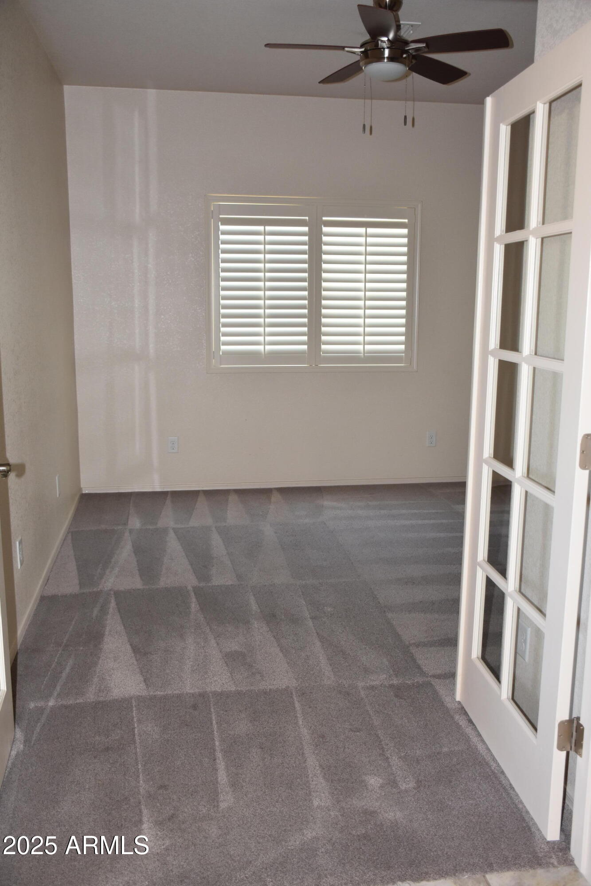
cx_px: 296
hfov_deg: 40.0
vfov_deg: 57.2
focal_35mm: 33
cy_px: 443
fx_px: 813
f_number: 4
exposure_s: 1/60
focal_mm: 22
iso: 720
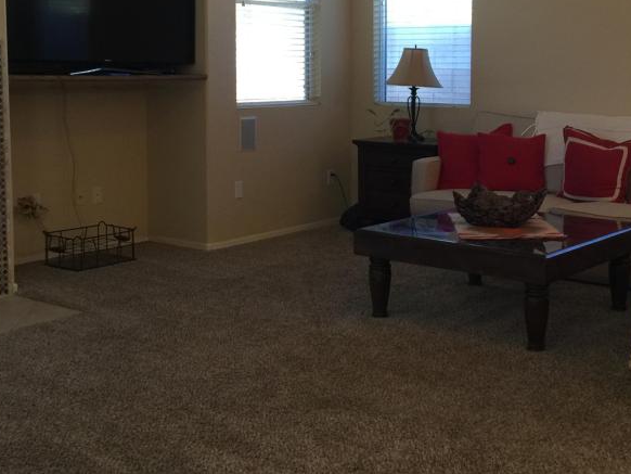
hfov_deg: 37.1
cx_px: 417
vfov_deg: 28.3
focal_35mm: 51
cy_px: 145
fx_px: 930
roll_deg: -0.7
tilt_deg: -4.9
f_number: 2.2
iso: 50
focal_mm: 4.15
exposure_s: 1/15
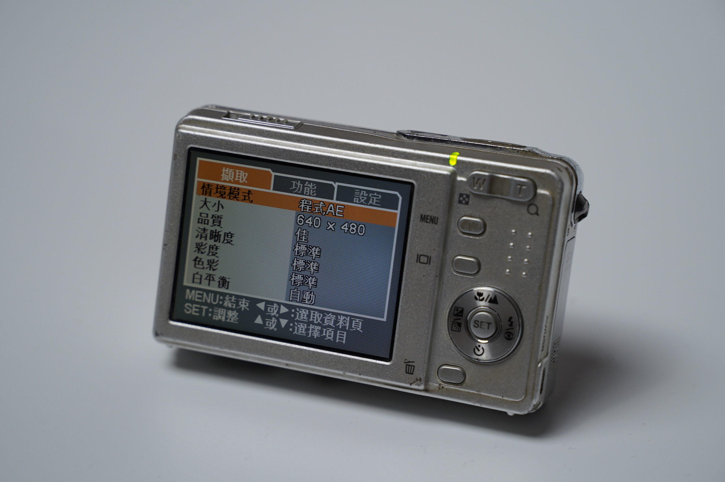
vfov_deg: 18.1
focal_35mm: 75
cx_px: 362
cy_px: 241
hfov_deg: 27.0
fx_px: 1509
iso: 640
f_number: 6.3
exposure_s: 1/125
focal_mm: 75
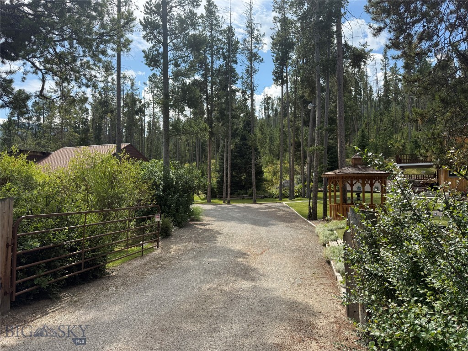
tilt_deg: +1.5
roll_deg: -0.4
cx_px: 234
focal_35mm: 24
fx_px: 324
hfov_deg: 71.6
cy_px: 176
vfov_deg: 56.8
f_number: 1.78
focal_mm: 6.76
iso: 100
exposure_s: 1/3279
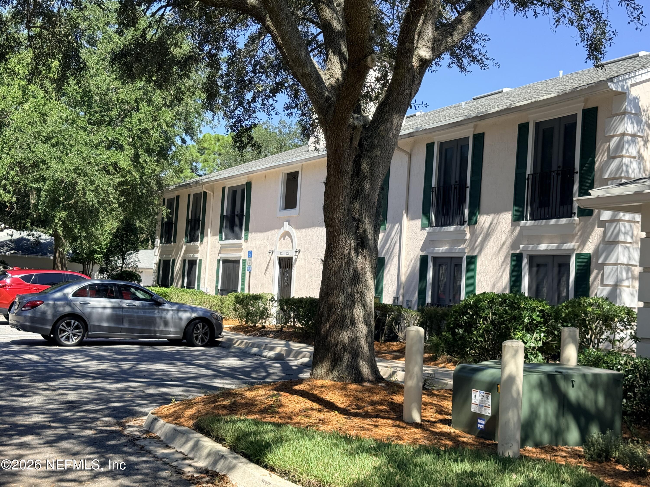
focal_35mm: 48
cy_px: 244
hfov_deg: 39.7
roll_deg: -3.2
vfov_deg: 30.3
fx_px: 901
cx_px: 325
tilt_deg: +2.4
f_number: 1.78
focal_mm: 6.76
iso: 100
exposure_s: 1/2494
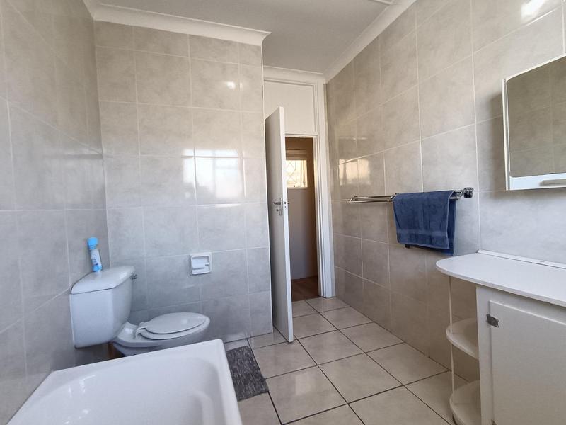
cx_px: 283
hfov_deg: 91.0
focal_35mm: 17
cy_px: 212
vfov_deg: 74.7
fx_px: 278
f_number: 2.2
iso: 516
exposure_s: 1/50
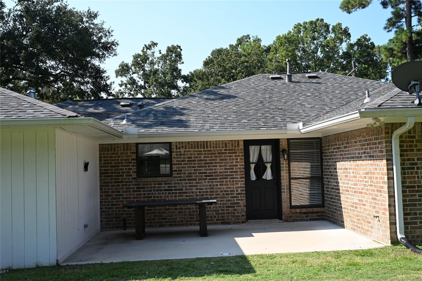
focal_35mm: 39
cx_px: 211
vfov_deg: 34.2
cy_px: 140
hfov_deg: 49.6
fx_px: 457
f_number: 11
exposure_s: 1/125
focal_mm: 39
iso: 200
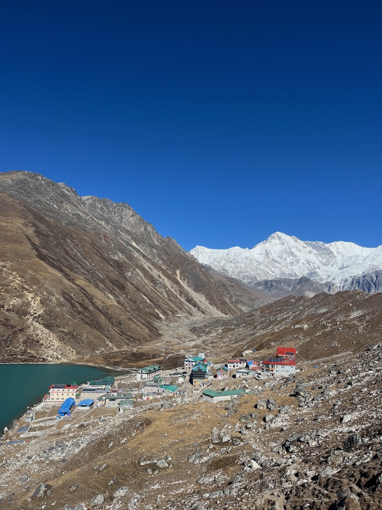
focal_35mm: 26
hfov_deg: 53.1
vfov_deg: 67.3
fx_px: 383
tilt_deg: +7.2
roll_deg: -1.9
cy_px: 255
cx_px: 191
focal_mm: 5.1
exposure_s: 1/4854
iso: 50
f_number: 1.6
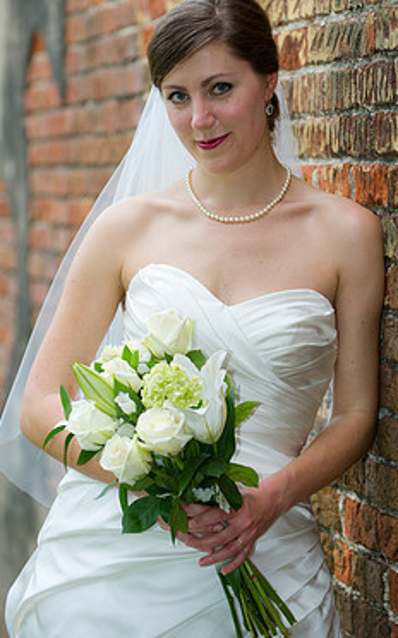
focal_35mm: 154
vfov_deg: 13.6
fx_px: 2677
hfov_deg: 8.5
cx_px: 243
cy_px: 276
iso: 400
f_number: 3.2
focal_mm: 125
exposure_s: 1/250
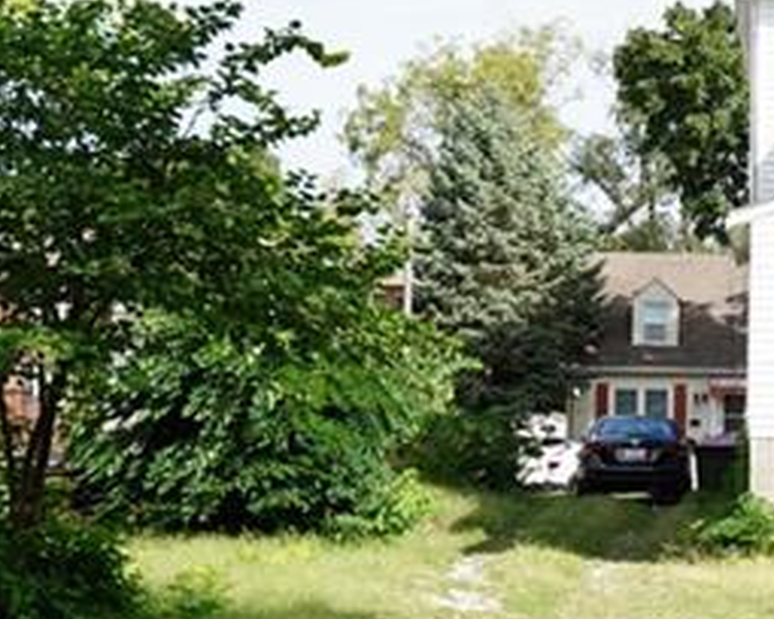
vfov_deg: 13.3
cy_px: 337
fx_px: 2658
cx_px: 920
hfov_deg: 16.0
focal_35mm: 116
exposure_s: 1/250
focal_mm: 30.8
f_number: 6.3
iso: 100
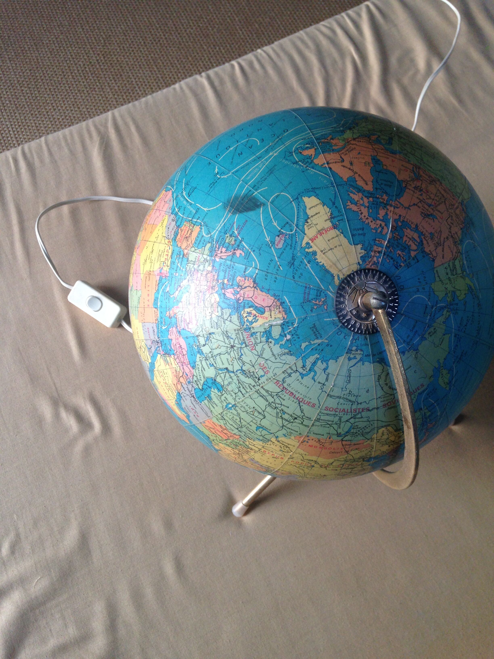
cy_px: 330
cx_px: 247
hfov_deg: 42.9
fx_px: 628
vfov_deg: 55.4
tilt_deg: -69.1
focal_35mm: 33
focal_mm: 4.12
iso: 80
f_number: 2.4
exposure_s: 1/120
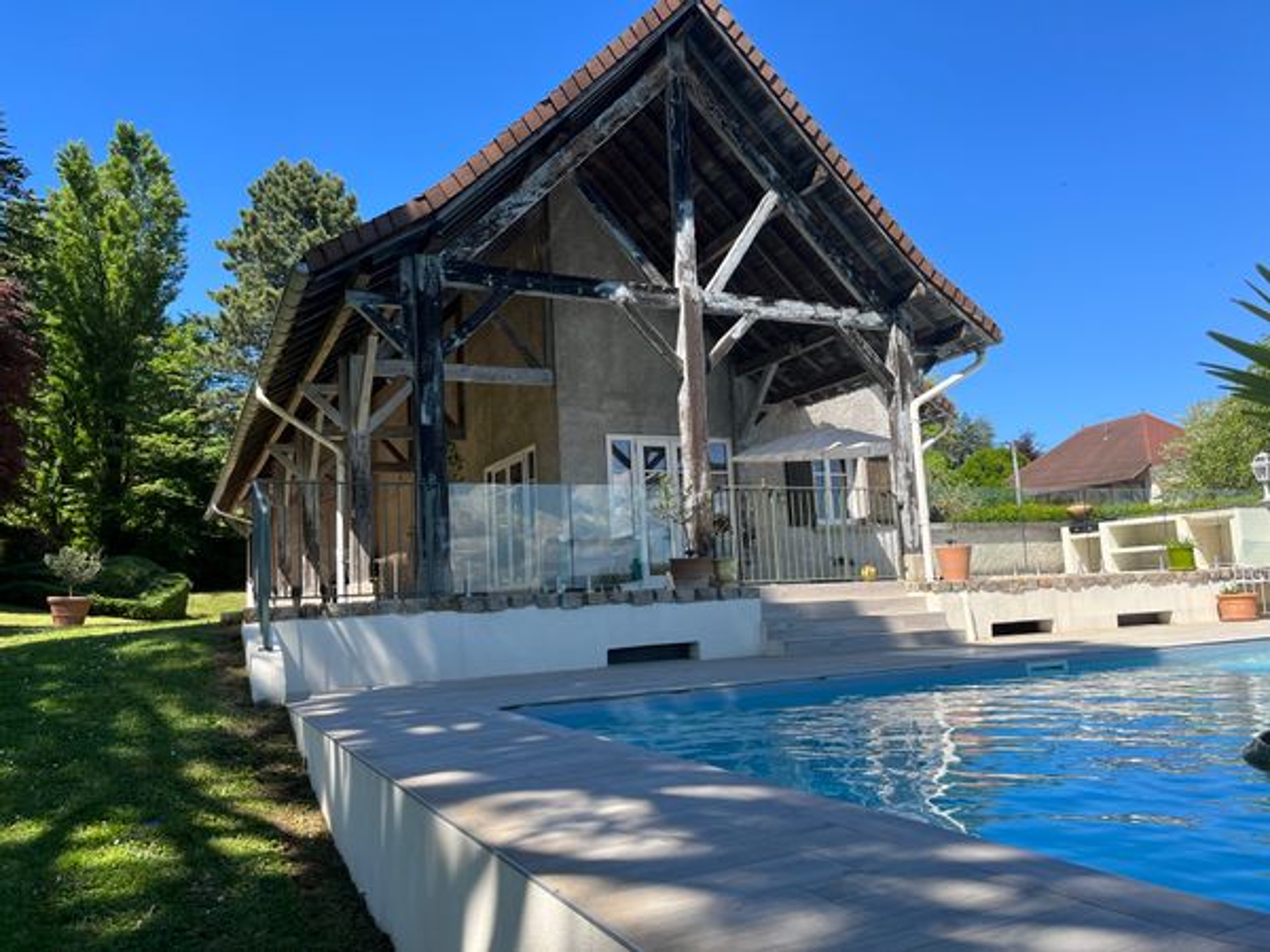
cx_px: 635
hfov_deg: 67.3
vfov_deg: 53.1
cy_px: 476
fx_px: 954
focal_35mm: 26
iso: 50
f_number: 1.6
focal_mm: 5.1
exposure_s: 1/1580
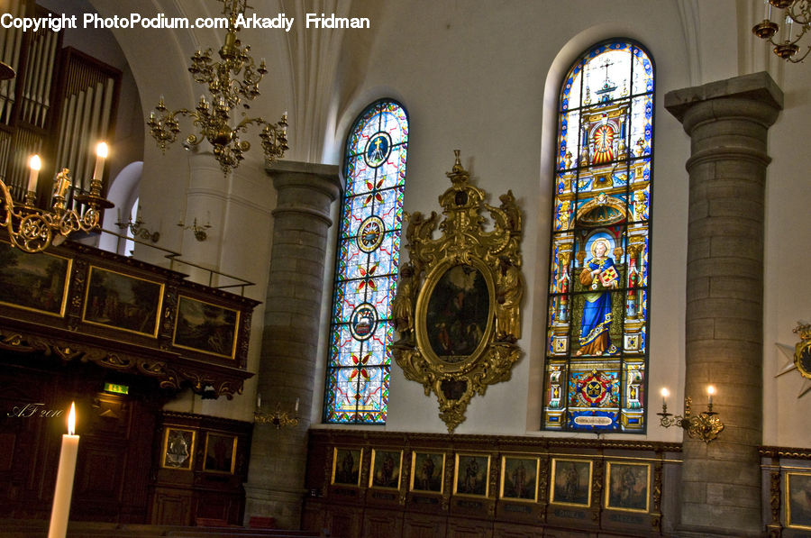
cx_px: 406
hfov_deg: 49.6
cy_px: 269
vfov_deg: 34.1
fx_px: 877
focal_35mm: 39
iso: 500
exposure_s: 1/13
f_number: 6.3
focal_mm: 26
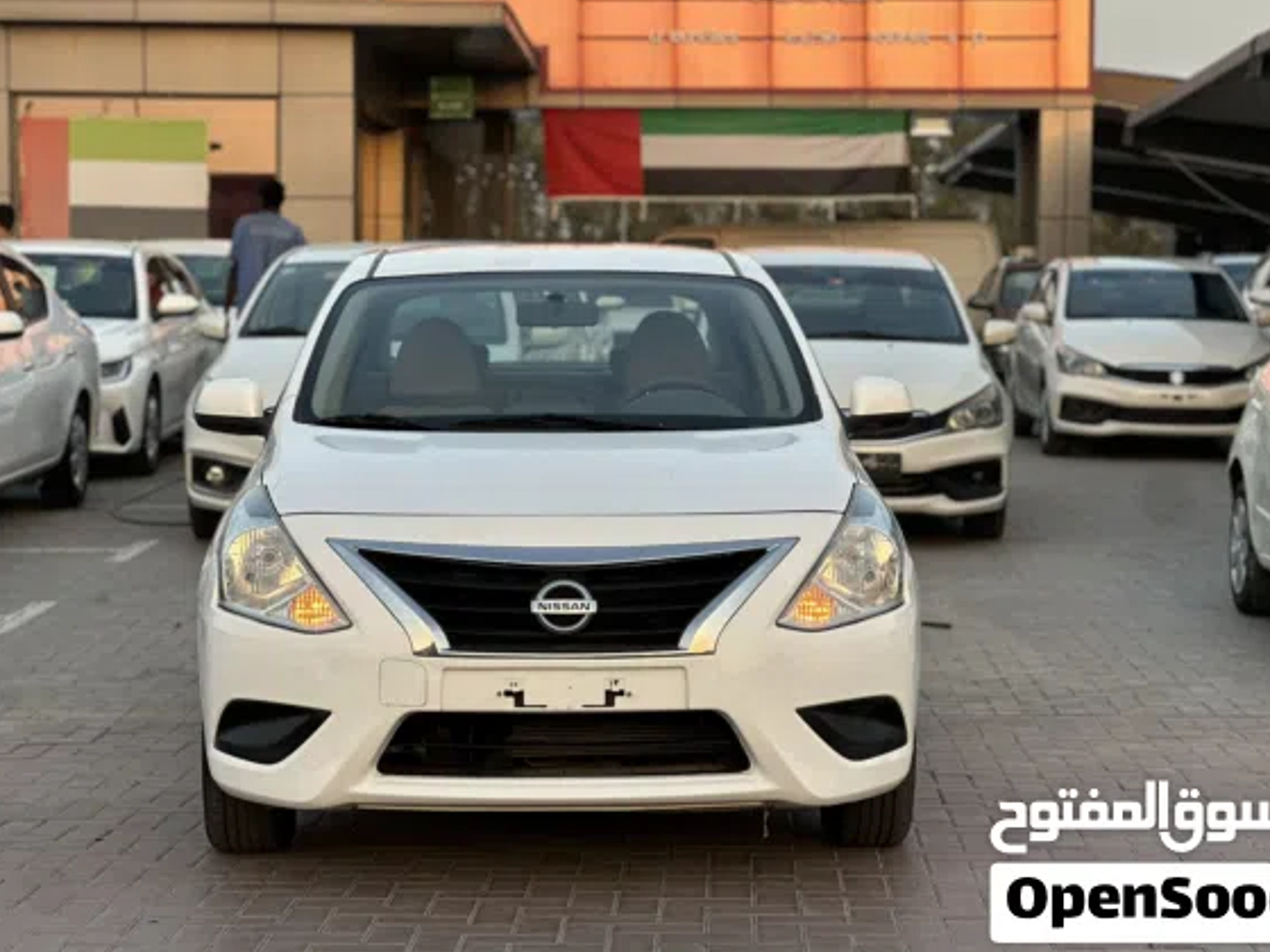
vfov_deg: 16.8
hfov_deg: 22.3
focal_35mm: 88
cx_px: 649
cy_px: 453
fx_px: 3229
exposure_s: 1/121
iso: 50
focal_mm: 9
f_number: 2.8
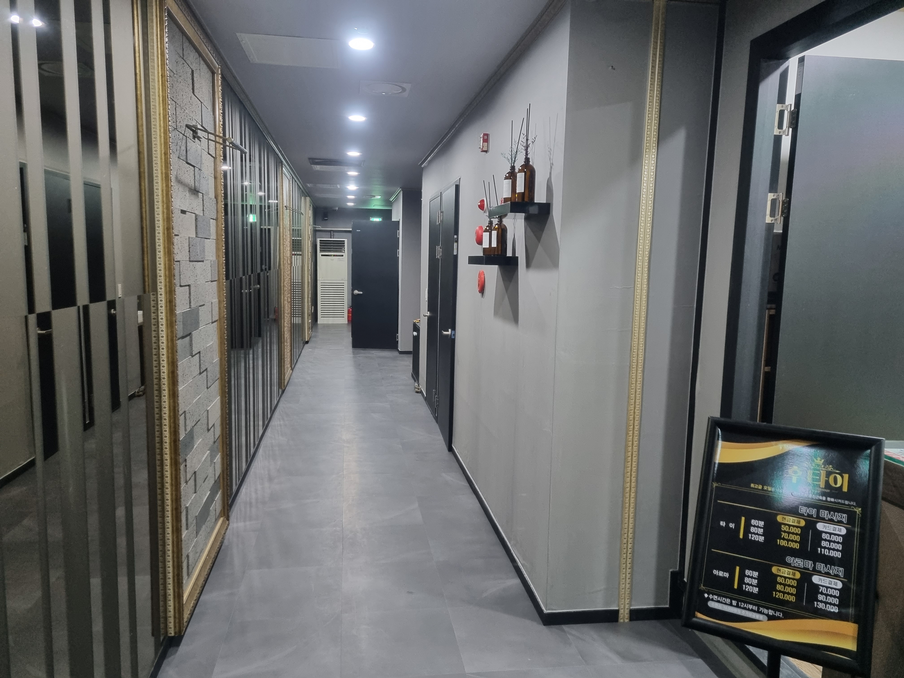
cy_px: 339
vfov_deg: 53.1
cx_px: 452
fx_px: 679
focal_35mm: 26
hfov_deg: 67.3
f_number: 1.8
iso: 640
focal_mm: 5.4
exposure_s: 1/40
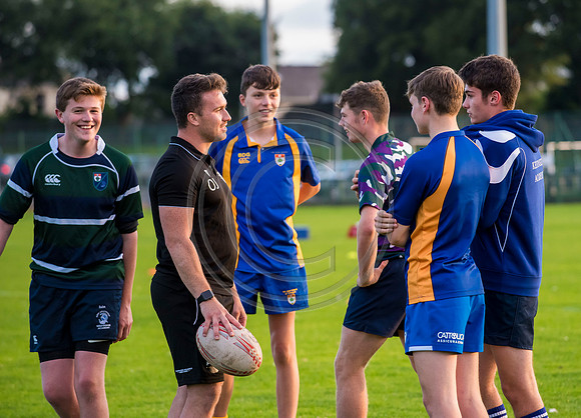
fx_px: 3409
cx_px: 332
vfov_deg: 7.0
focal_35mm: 206
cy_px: 197
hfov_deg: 9.7
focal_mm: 185
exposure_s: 1/640
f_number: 4.5
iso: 1600
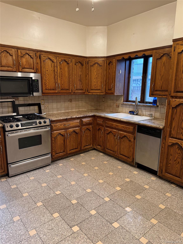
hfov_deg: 56.8
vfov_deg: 71.6
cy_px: 122
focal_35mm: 24
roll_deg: -0.7
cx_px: 92
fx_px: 169
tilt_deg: -11.1
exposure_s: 1/60
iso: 320
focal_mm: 6.76
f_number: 1.78
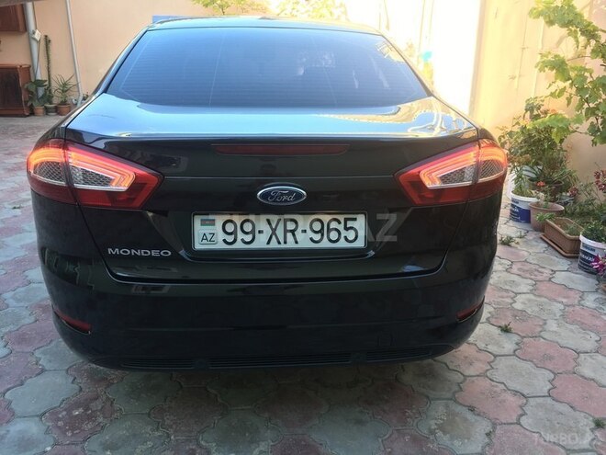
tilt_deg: -18.3
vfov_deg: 48.2
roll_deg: -0.3
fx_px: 508
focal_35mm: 29
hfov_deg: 61.7
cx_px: 303
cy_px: 228
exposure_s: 1/103
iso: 25
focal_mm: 4.15
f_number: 2.2
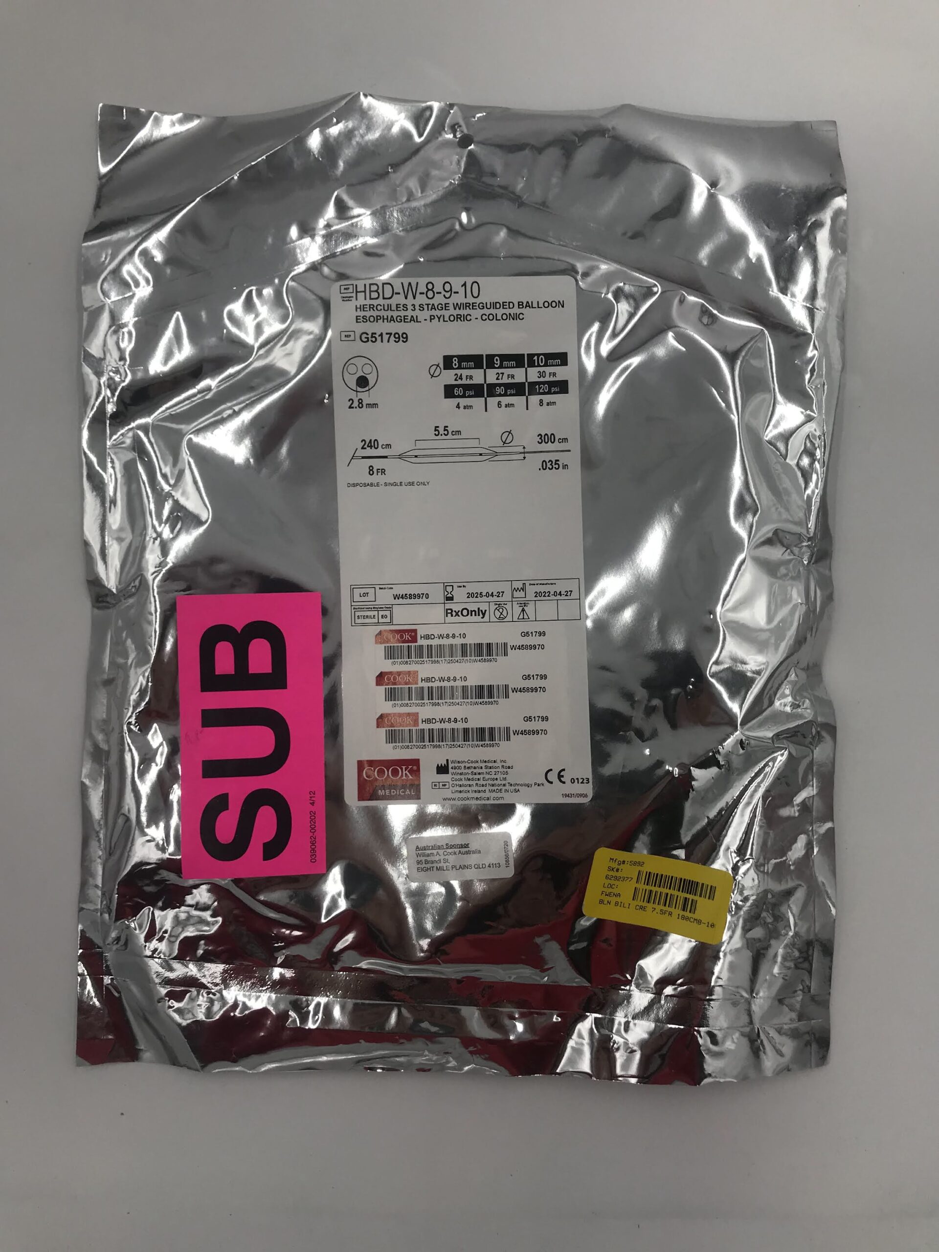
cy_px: 626
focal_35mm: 28
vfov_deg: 63.4
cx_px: 470
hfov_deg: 49.7
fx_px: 1013
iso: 20
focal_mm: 3.99
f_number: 1.8
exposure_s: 1/348
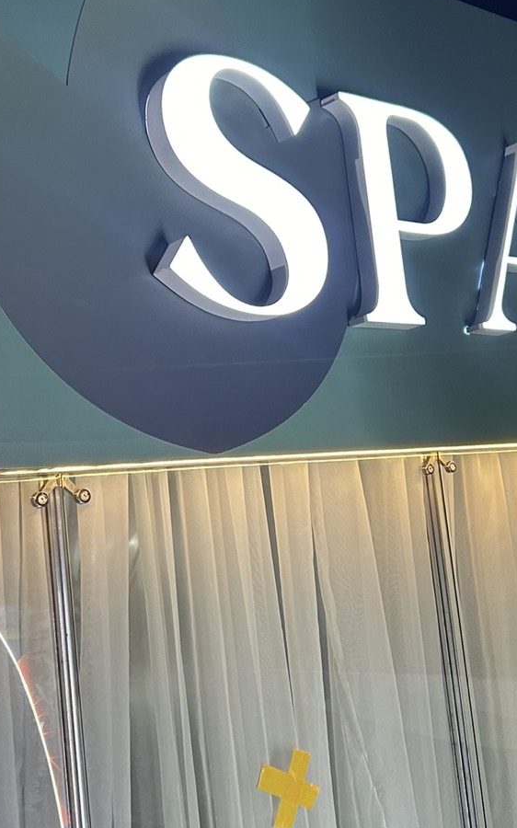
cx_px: 290
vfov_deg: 41.1
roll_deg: +7.0
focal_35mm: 49
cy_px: 402
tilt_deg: +8.4
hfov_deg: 26.3
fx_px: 1105
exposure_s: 1/60
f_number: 1.5
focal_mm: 5.7
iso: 160
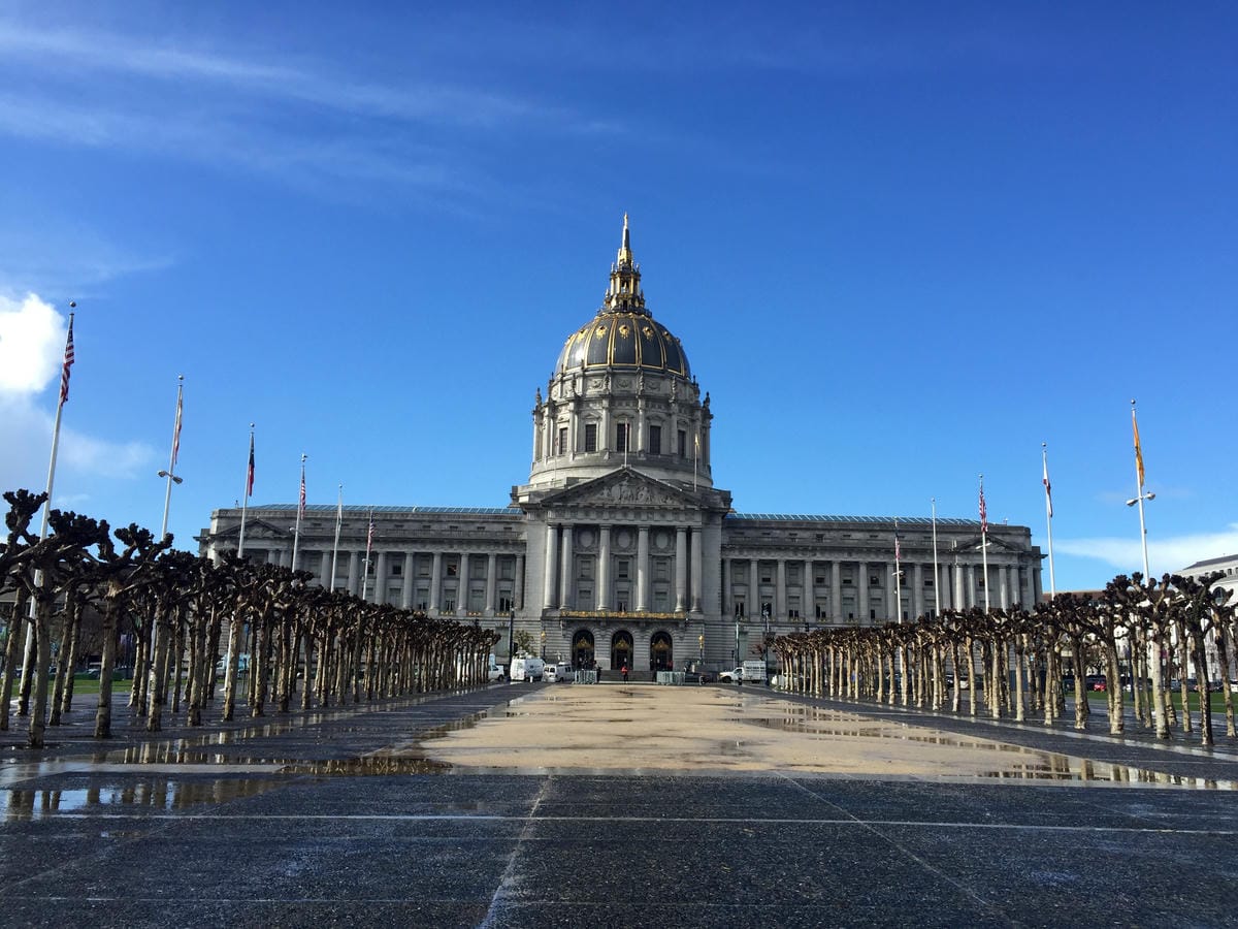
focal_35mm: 29
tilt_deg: +11.0
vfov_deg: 48.2
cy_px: 464
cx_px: 619
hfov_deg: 61.7
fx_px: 1037
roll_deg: -1.7
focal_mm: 4.15
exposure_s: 1/1099
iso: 32
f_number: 2.2
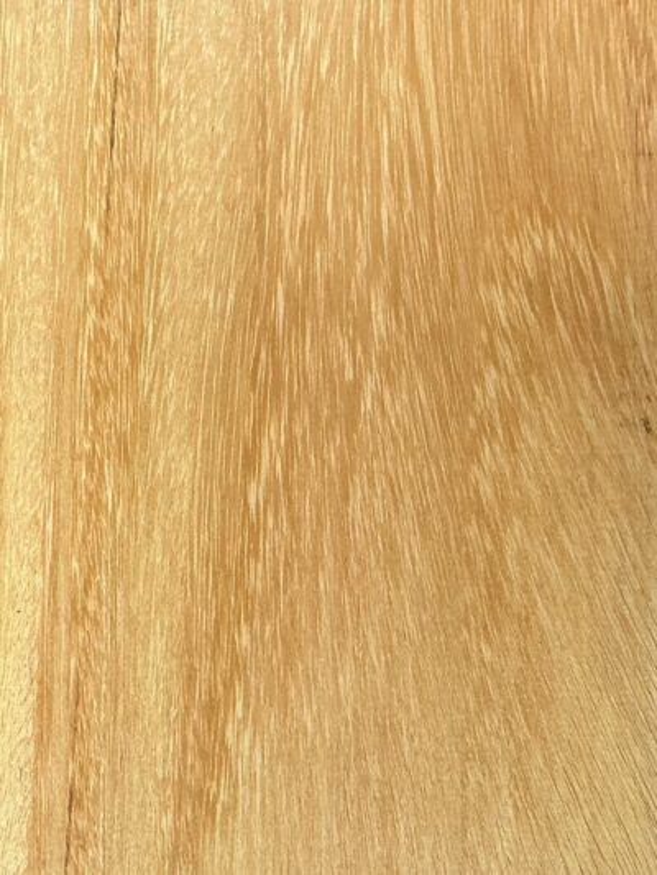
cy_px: 438
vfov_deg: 61.6
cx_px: 328
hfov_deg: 48.2
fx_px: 734
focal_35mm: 29
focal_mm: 3
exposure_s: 1/100
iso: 40
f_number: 1.8
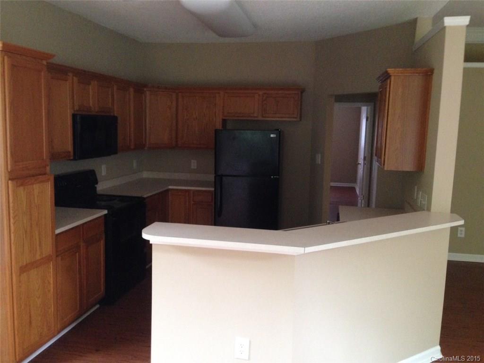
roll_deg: +0.4
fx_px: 461
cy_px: 182
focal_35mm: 33
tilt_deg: -7.5
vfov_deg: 42.9
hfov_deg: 55.4
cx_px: 242
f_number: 2.4
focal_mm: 4.12
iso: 320
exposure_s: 1/20
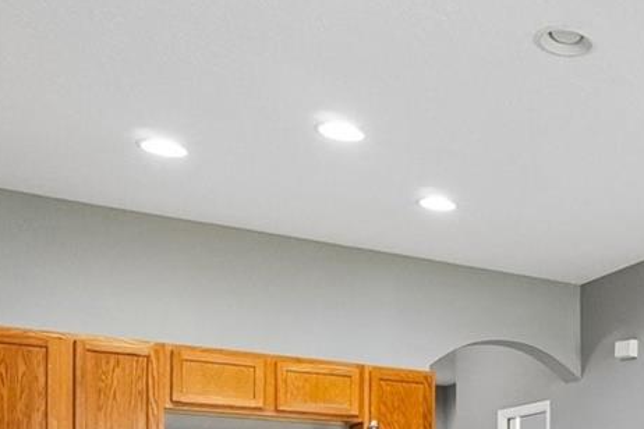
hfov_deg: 31.9
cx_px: 771
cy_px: 539
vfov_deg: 23.4
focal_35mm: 52
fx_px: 930
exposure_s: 1/30
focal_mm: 10
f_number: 8
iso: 1250
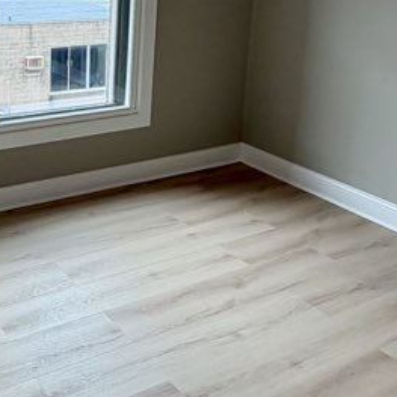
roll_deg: -1.4
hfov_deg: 34.8
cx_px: 71
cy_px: 80
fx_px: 610
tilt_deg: -13.9
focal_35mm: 47
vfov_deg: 34.9
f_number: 2.2
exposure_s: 1/188
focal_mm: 2.22
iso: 50
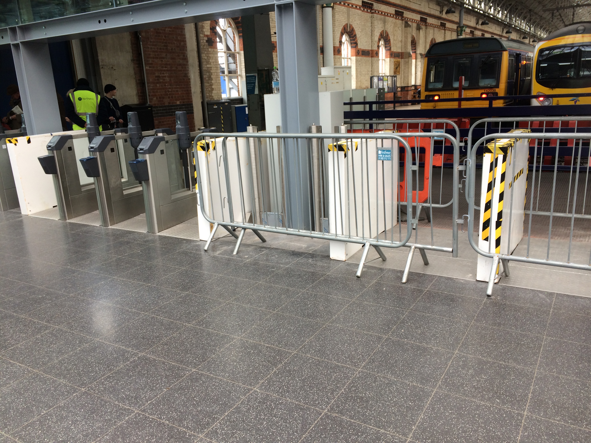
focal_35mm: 29
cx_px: 296
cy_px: 222
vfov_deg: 48.2
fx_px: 495
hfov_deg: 61.7
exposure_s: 1/50
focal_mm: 4.15
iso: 32
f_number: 2.2
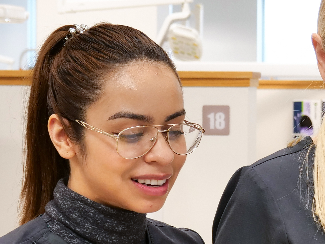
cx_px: 362
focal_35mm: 154
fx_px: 1446
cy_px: 137
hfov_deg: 12.6
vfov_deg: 9.6
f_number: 3.3
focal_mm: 20
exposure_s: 1/20
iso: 200
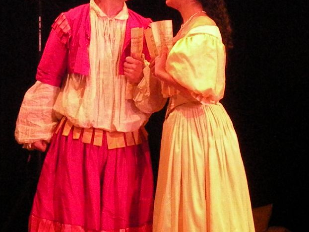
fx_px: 1776
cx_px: 127
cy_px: 90
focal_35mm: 199
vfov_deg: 7.5
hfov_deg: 9.9
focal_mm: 27.4
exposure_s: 1/125
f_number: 8
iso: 3200
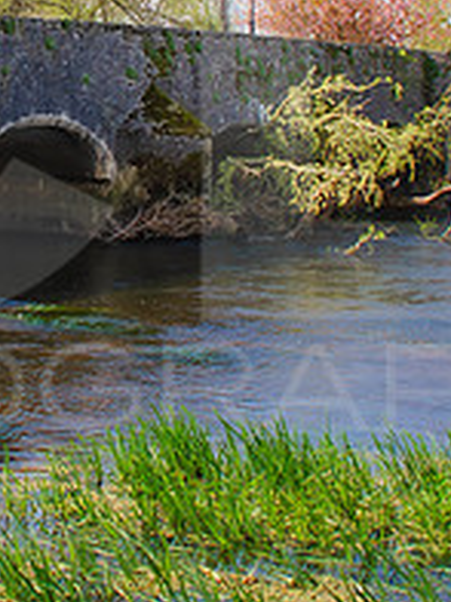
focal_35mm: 87
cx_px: 19
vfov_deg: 22.0
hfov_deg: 16.7
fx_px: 1511
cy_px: 54
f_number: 3.5
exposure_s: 1/500
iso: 250
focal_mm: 18
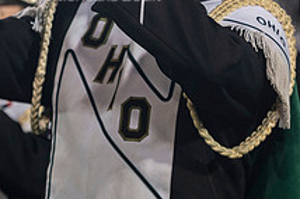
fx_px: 2821
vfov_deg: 4.0
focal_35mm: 339
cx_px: 102
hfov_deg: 6.1
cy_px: -66
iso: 1000
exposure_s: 1/500
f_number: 2.8
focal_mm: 125
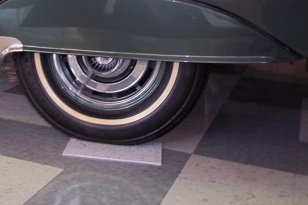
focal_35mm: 58
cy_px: 32
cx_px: 70
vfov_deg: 22.9
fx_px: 496
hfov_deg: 33.7
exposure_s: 1/30
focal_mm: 6.5
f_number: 3.1
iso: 80
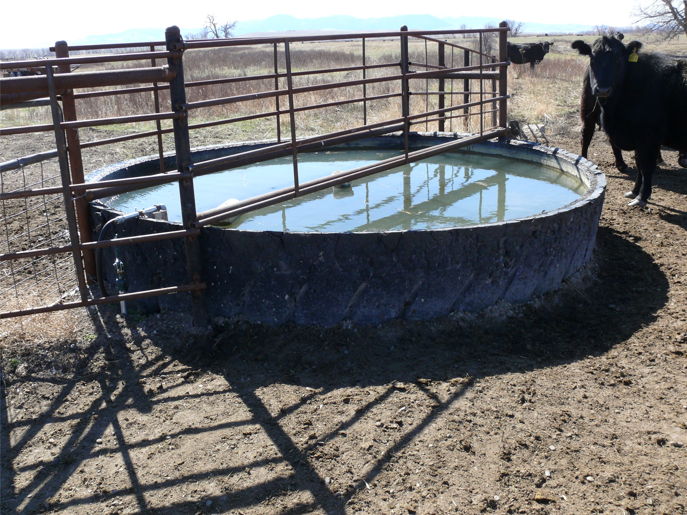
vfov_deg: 40.7
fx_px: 695
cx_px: 344
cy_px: 258
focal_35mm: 35
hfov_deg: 52.6
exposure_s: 1/200
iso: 100
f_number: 5.6
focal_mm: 7.4
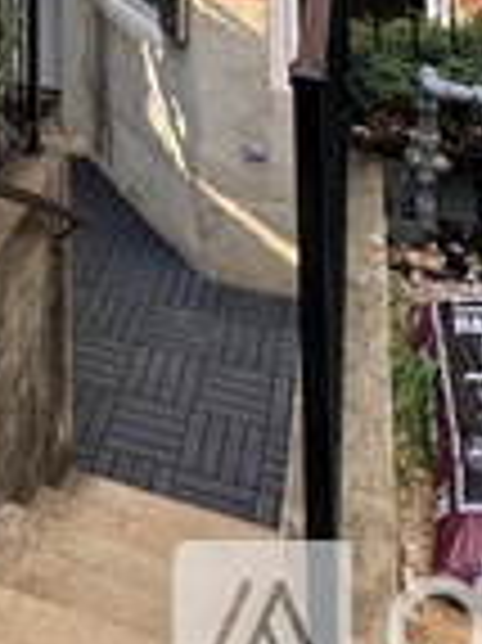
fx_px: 911
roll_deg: +0.7
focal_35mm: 49
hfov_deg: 28.6
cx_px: 56
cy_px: -405
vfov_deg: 25.1
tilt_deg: +8.3
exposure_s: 1/281
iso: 40
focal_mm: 2.22
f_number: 2.2
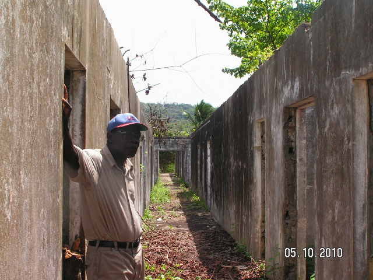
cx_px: 186
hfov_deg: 29.0
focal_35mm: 67
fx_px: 722
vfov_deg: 21.9
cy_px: 140
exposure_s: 1/125
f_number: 5.6
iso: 50
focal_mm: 11.1
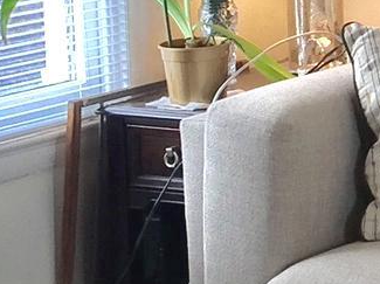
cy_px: -58
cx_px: 891
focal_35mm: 183
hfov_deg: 9.7
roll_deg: +0.4
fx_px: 2007
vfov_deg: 8.0
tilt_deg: -6.0
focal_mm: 4.15
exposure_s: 1/60
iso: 32
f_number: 2.2
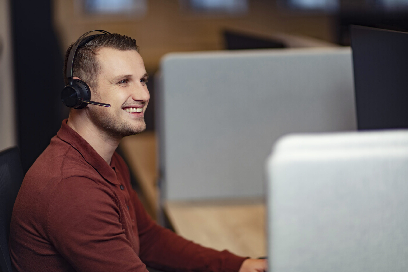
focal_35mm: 85
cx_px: 204
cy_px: 136
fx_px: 963
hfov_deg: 23.9
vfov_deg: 16.1
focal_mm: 85
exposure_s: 1/500
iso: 125
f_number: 1.3
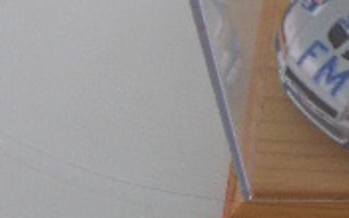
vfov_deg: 8.1
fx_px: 1511
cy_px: -118
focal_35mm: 159
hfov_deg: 12.8
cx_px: 453
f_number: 2.8
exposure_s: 1/100
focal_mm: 6.8
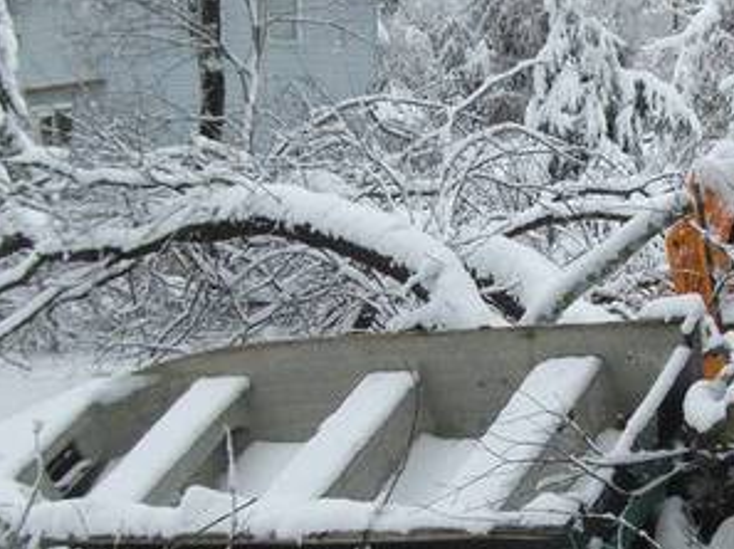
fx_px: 1737
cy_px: 371
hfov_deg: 23.5
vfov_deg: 17.9
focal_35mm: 82
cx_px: 586
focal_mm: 6.2
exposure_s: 1/640
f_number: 4.3
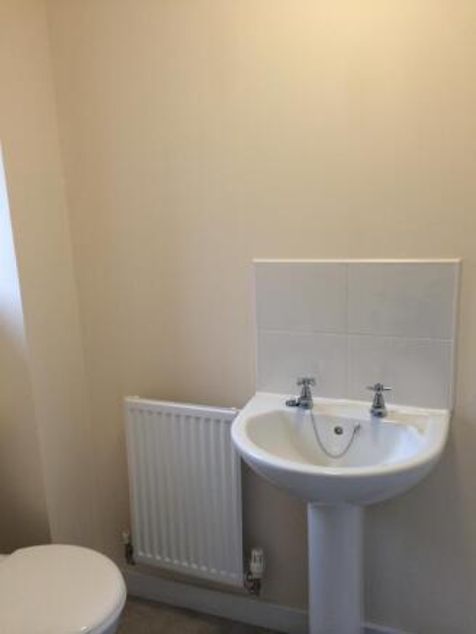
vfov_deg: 60.0
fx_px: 550
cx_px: 238
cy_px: 317
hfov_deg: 46.8
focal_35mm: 30
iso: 125
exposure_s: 1/33
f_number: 2.2
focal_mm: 4.12
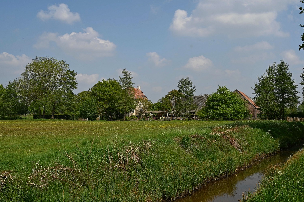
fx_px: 346
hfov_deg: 47.4
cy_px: 101
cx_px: 152
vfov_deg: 32.6
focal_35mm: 41
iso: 400
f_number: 11
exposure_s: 1/800
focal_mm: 41
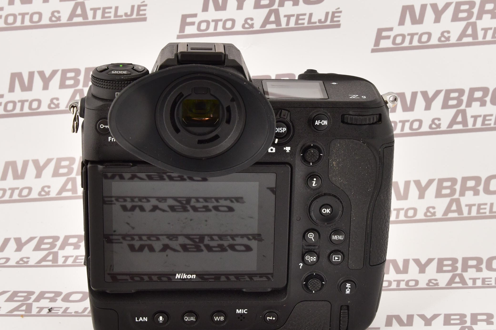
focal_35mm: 49
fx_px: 675
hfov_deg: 40.4
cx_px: 244
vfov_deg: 27.5
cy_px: 187
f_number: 11
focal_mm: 40
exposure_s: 1/125
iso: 1000
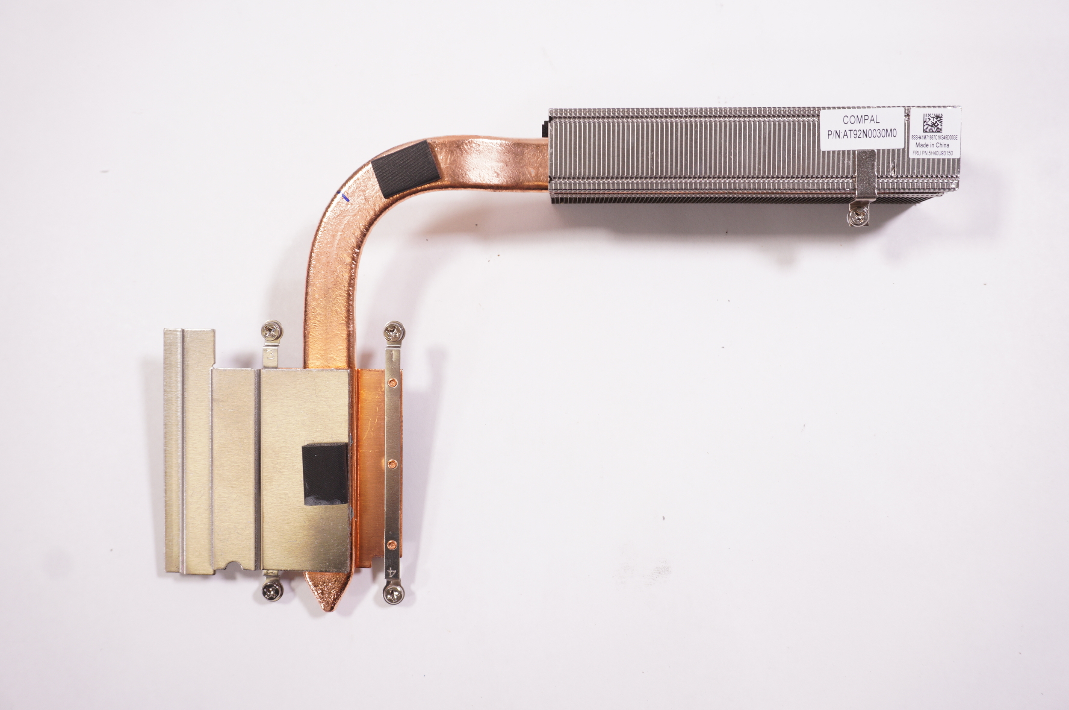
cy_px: 355
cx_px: 534
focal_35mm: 34
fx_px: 1023
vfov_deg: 38.3
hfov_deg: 55.1
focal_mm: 23
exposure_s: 1/80
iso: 320
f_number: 5.6
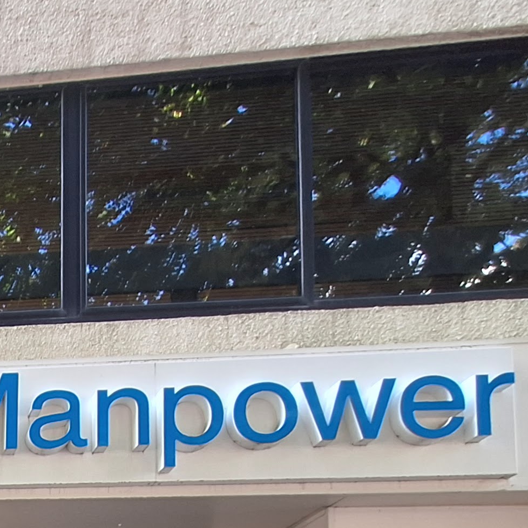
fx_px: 811
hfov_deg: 24.4
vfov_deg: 27.6
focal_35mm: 47
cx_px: -333
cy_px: 746
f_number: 2.2
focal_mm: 1.74
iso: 50
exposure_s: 1/50
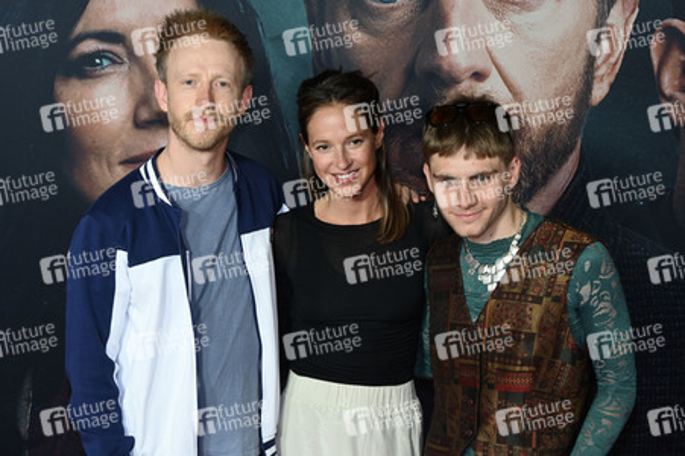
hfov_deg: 31.0
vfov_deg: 20.9
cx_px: 342
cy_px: 228
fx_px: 1236
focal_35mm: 65
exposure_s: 1/100
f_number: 6
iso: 1250
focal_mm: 65
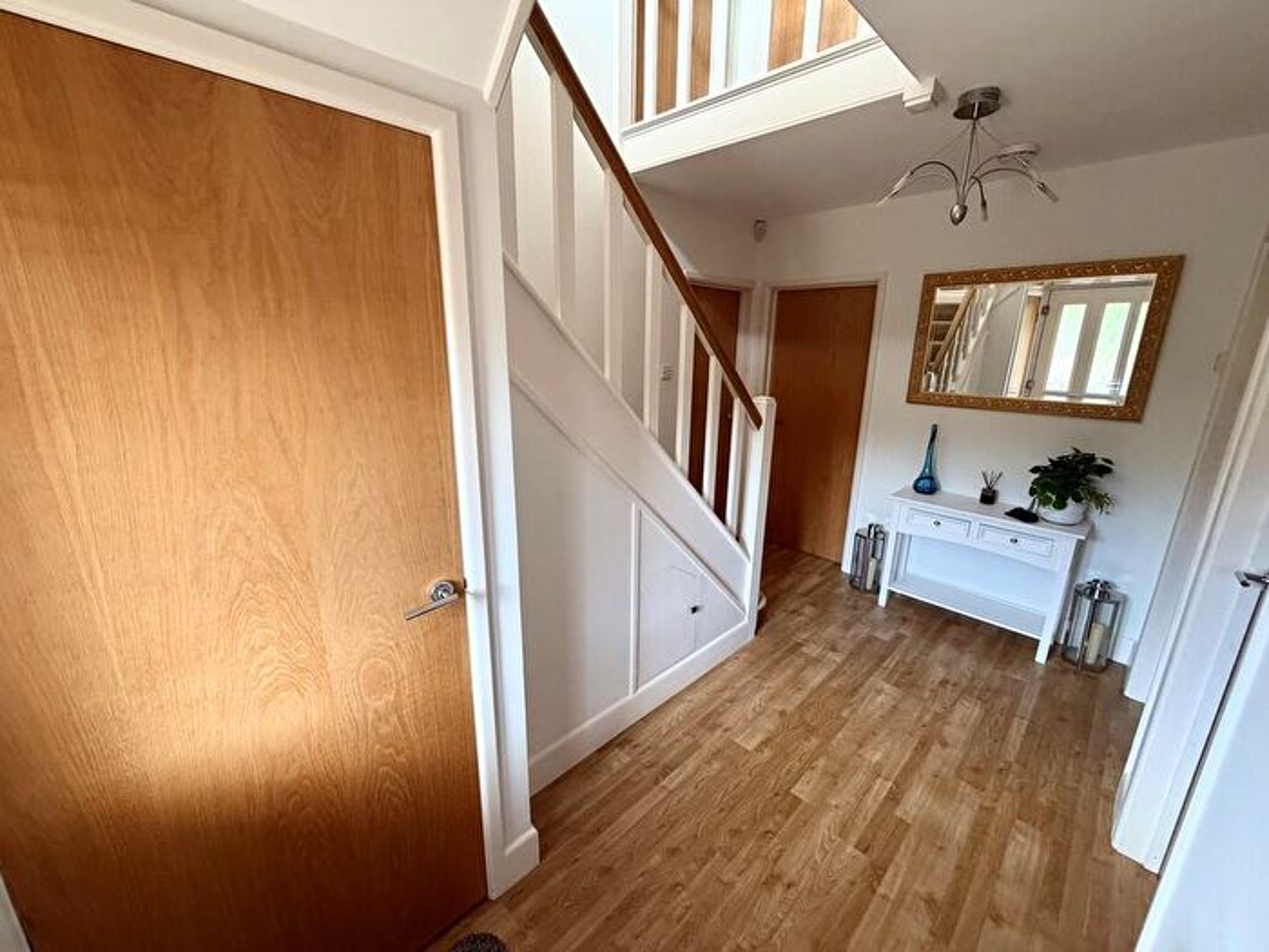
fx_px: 513
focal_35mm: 14
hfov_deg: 102.1
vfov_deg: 85.7
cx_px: 634
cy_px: 476
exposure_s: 1/70
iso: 320
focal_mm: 2.22
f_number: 2.2
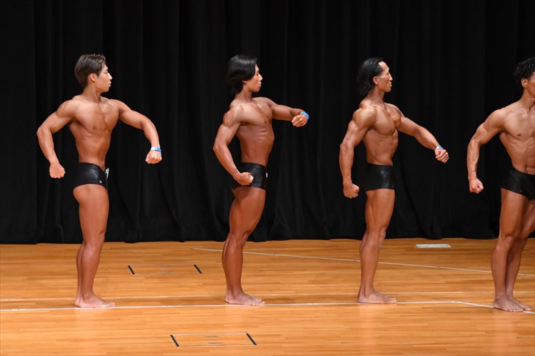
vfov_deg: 6.1
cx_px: 268
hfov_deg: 9.2
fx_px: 3342
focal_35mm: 225
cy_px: 178
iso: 4000
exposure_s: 1/400
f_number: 5.6
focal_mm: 150
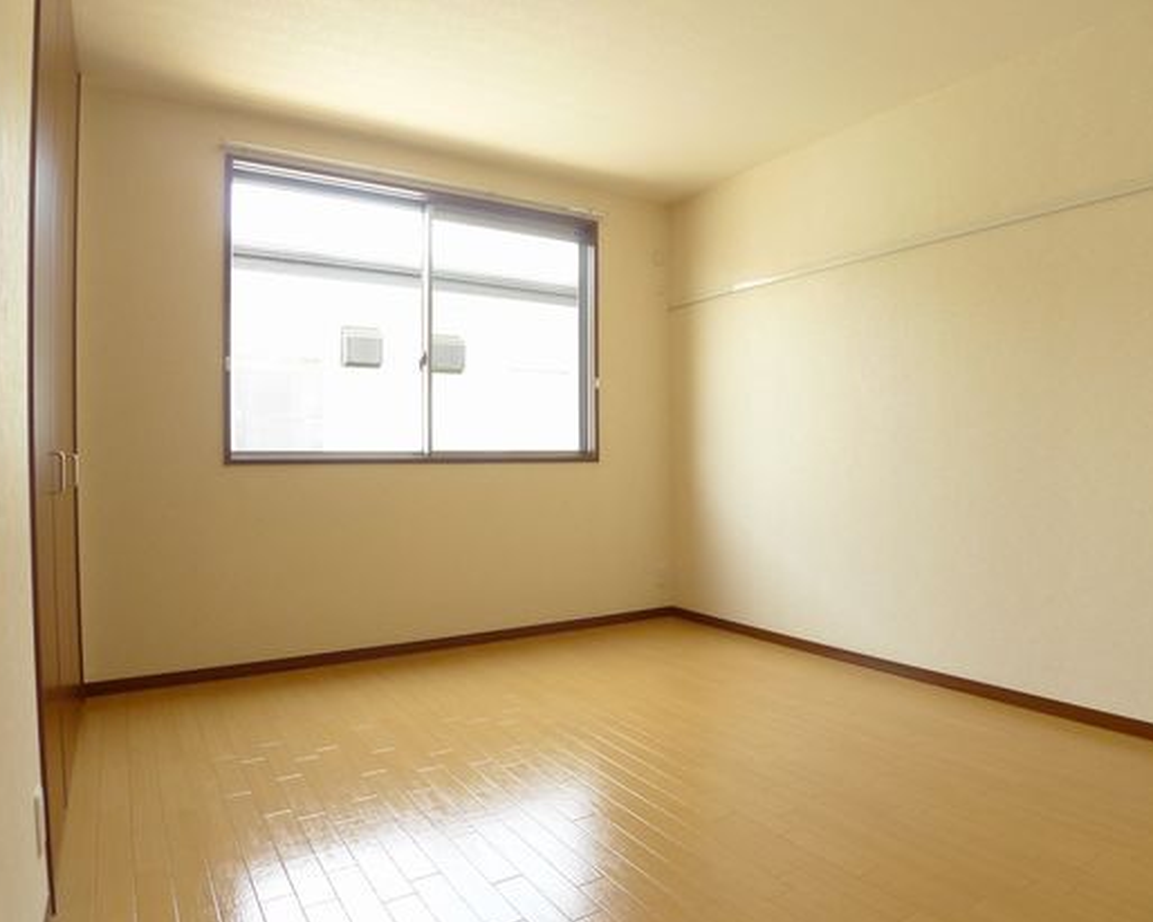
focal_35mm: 28
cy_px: 474
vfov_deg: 51.5
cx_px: 646
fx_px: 955
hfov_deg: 62.0
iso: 400
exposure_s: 1/125
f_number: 2.8
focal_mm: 5.1
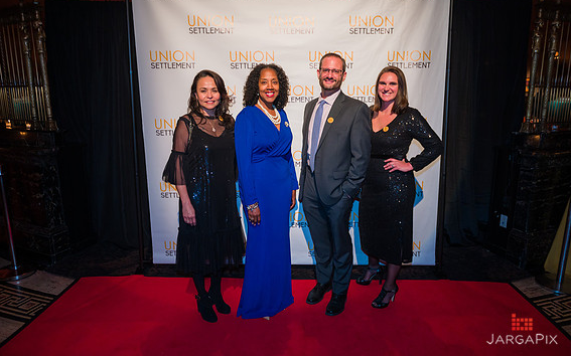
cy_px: 172
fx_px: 389
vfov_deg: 49.2
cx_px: 291
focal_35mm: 25
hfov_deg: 72.6
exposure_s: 1/200
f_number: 4
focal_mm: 24
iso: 1000
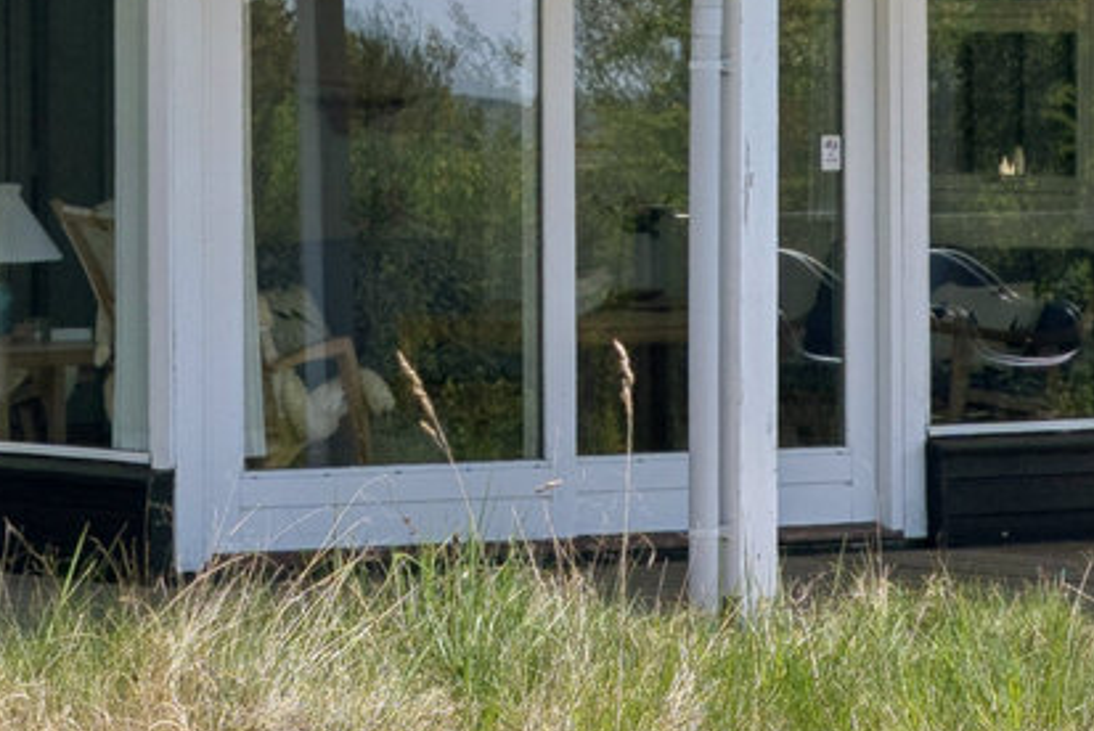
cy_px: -252
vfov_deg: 5.4
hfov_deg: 8.0
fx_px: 7724
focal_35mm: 254
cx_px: -114
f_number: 5.6
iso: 100
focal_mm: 35
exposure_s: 1/800
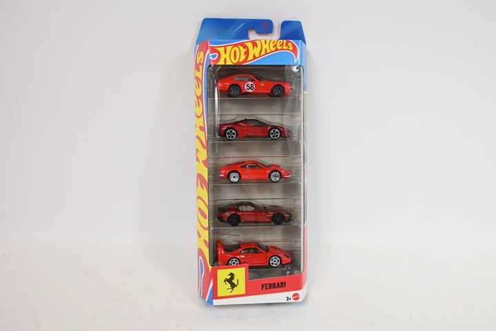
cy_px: 166
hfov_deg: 56.1
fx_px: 465
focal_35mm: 34
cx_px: 248
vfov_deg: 39.1
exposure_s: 1/200
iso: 400
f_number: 4
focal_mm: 22.5
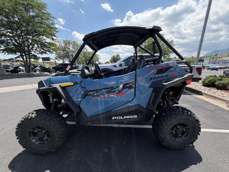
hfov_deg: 102.1
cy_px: 86
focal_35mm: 14
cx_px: 114
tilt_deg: -14.1
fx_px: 93
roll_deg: -0.6
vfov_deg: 85.7
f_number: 2.2
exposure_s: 1/734
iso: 40
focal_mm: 2.22
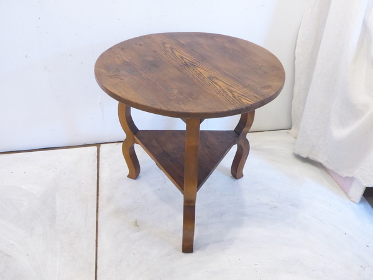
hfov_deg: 51.4
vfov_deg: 39.7
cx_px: 186
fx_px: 388
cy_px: 140
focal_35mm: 36
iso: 800
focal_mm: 6.3
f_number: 3.7
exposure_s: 1/40
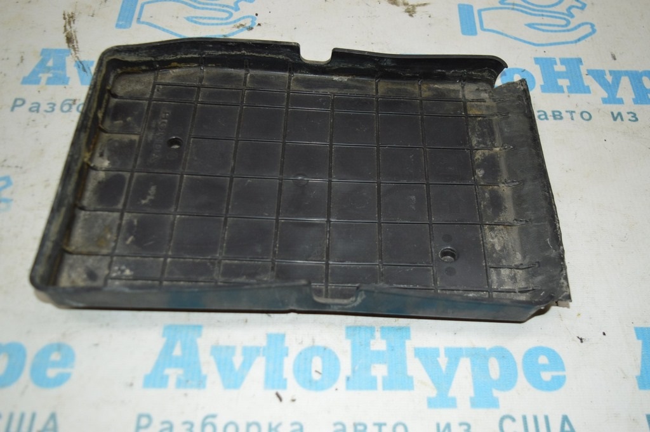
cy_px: 216
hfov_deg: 51.3
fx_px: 677
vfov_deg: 35.4
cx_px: 325
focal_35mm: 38
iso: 400
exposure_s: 1/100
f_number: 4
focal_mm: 25
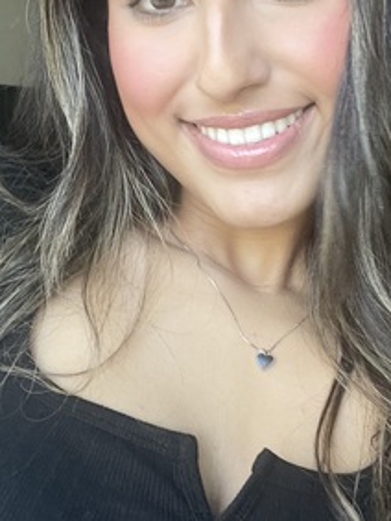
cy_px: 177
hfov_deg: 27.4
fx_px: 799
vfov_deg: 35.9
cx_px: 255
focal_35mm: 53
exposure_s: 1/60
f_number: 2.2
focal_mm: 2.71
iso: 160
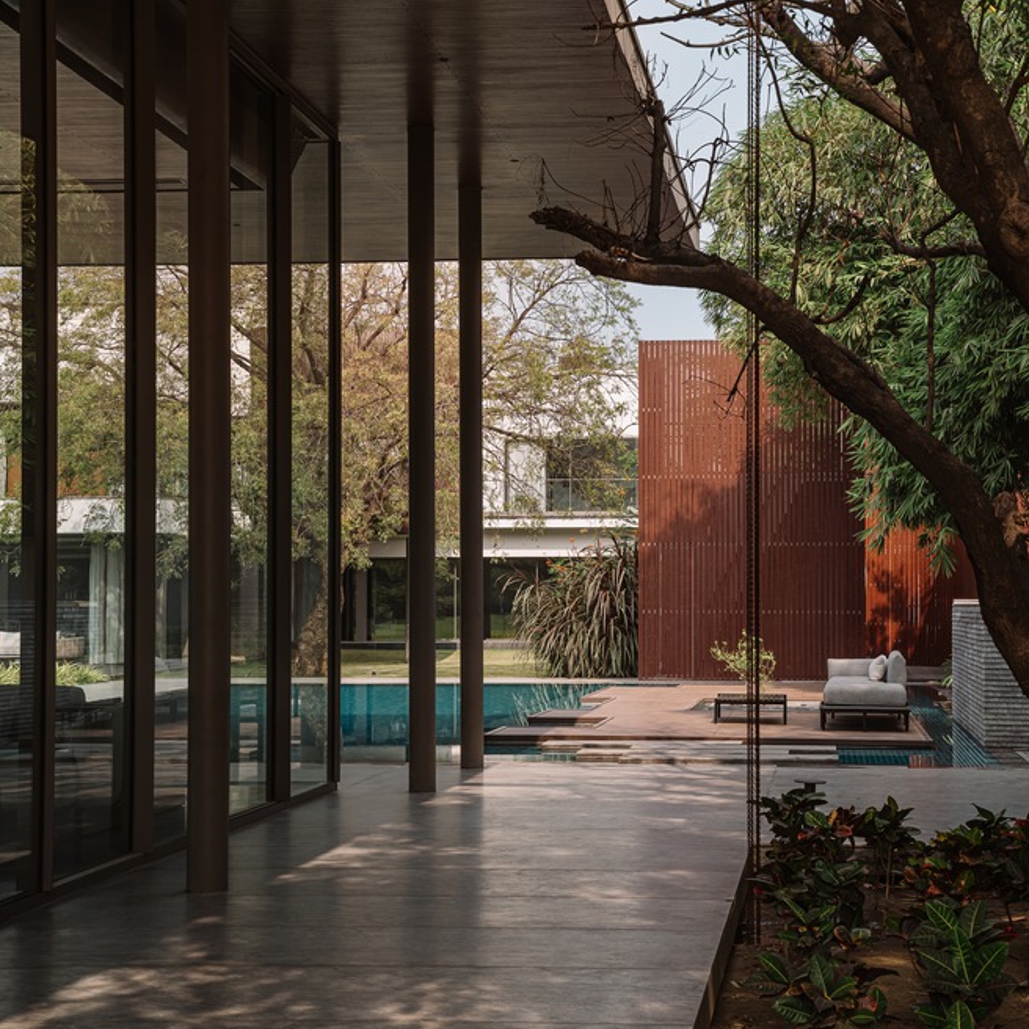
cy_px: 303
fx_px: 1917
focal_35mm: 57
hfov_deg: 30.0
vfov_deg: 29.7
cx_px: 512
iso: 100
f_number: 10
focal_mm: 44
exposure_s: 1/80
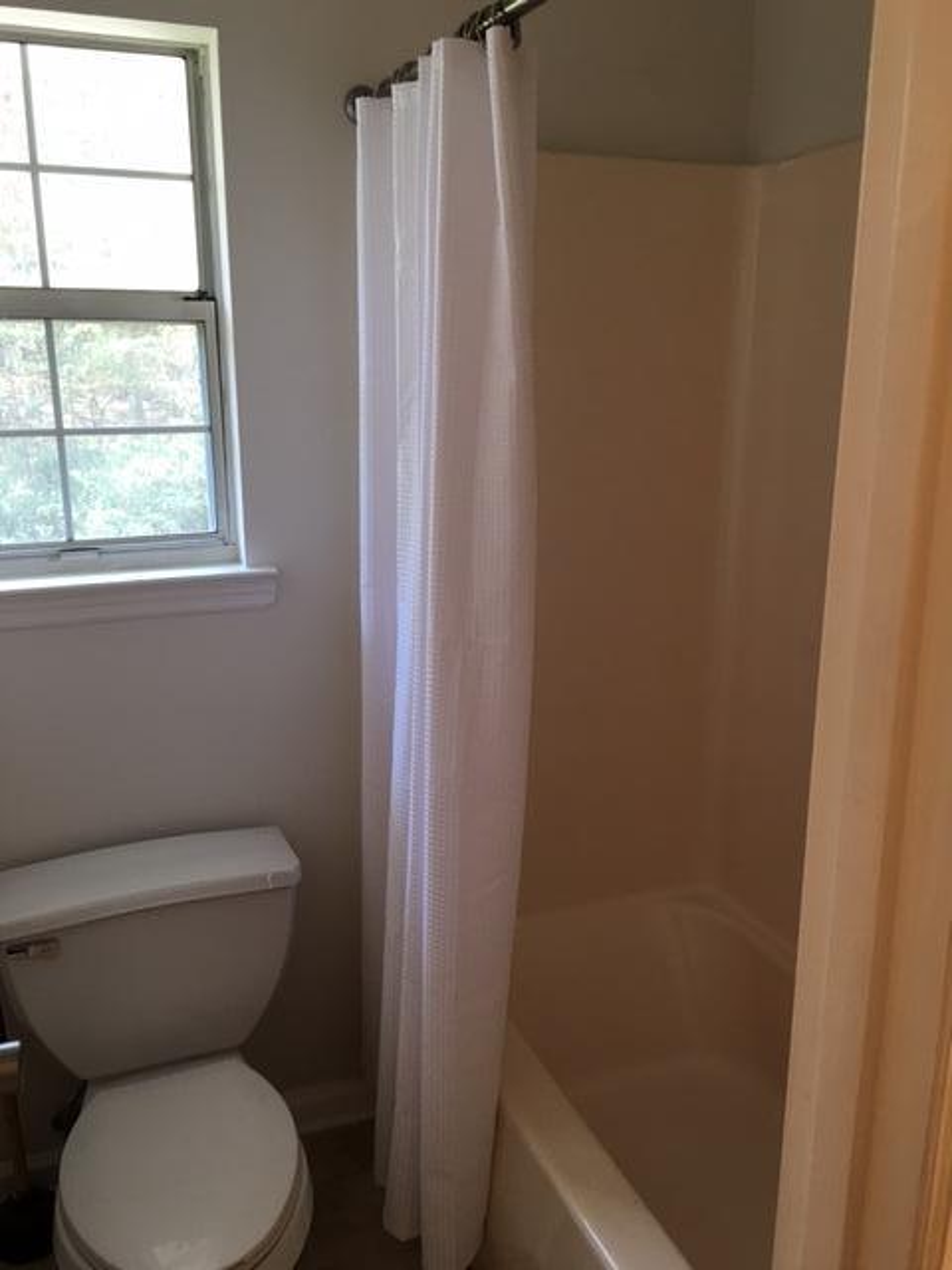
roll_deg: -0.4
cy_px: 635
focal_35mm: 29
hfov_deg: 48.2
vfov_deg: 61.7
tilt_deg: -13.1
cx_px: 476
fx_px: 1063
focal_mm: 4.15
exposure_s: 1/30
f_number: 2.2
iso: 32
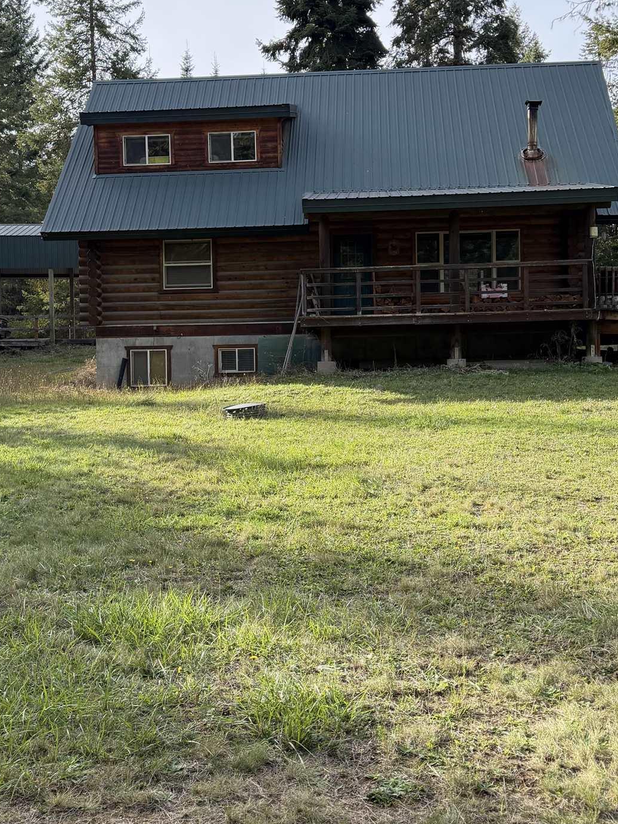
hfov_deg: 36.0
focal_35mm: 40
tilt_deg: -0.3
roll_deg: +1.1
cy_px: 358
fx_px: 952
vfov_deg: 46.7
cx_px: 287
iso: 100
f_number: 1.78
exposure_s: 1/1385
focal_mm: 6.76
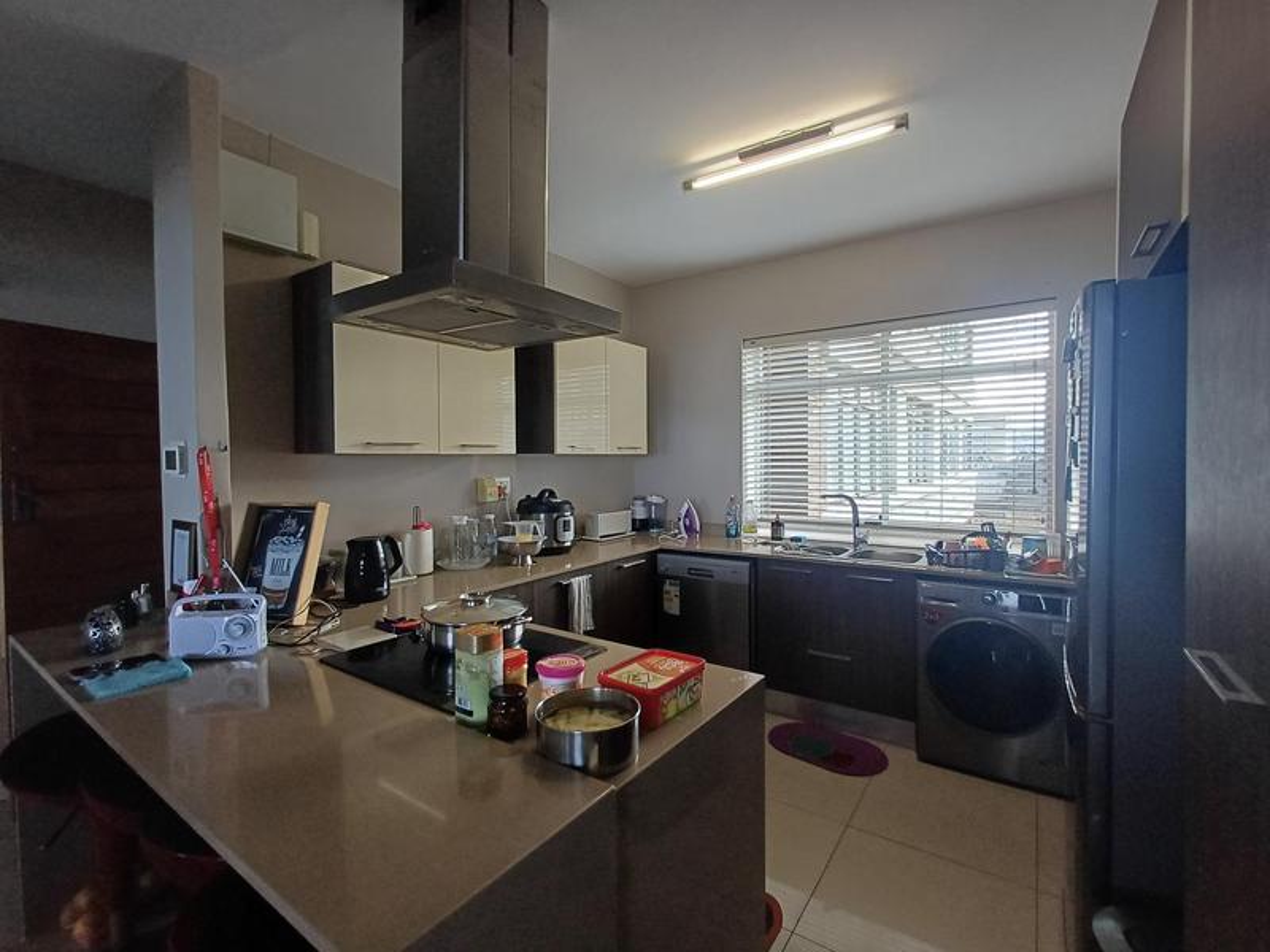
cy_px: 476
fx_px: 587
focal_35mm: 16
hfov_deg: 94.5
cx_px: 635
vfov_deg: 78.1
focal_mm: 1.64
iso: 64
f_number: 2.2
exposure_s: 1/50
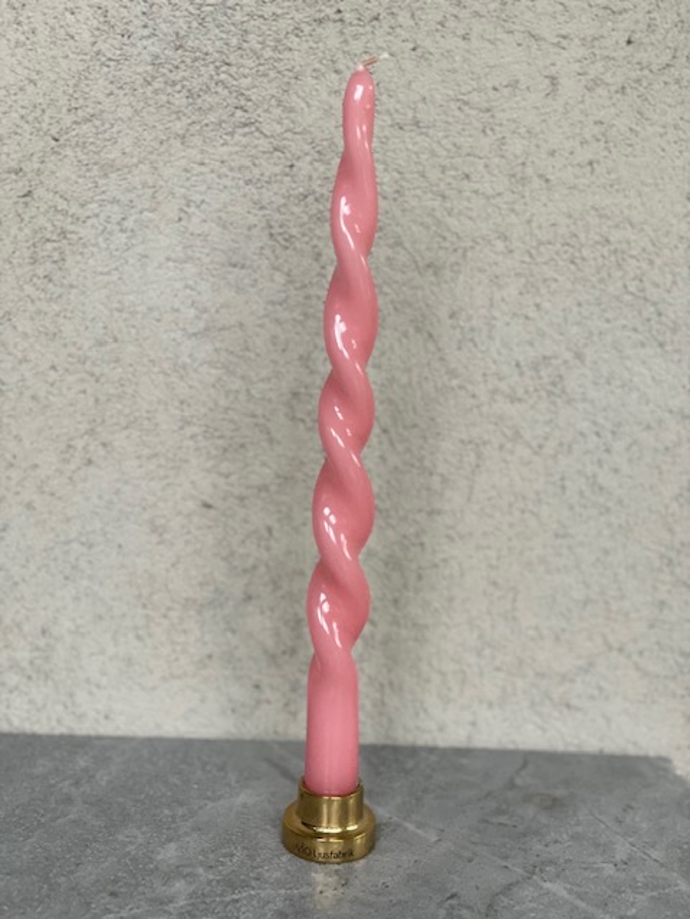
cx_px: 345
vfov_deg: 36.8
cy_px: 460
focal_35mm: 52
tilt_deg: -11.2
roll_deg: -2.8
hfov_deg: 28.0
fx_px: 1382
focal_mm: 6
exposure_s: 1/122
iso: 250
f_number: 2
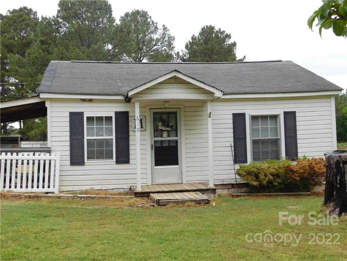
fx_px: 451
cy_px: 130
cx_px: 174
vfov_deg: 32.2
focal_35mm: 45
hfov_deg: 42.1
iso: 125
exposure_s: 1/400
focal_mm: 8
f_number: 3.7
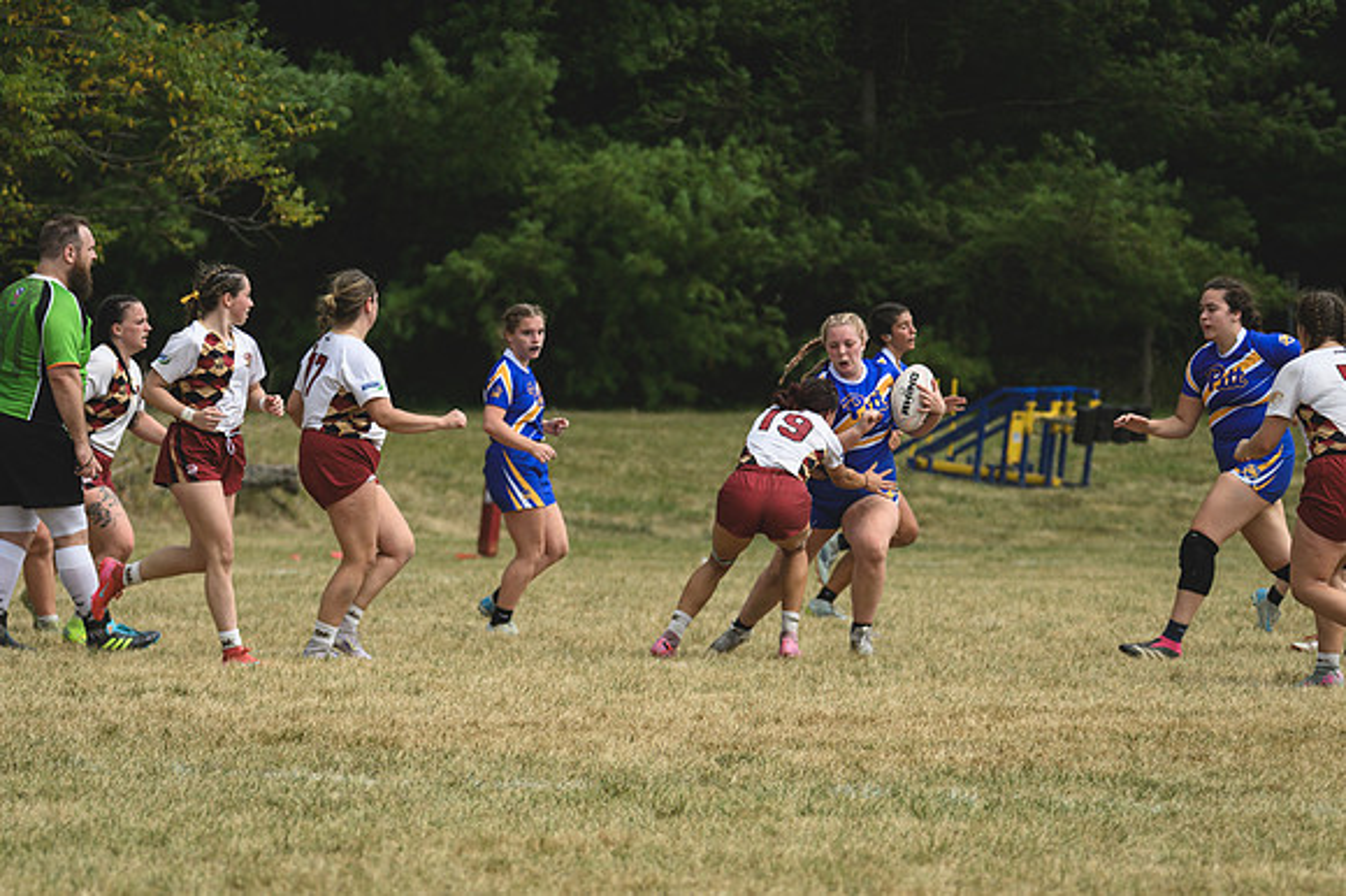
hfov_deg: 5.5
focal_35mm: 375
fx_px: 14012
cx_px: 673
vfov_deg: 3.7
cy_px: 448
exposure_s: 1/1000
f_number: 5.6
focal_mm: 250
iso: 200
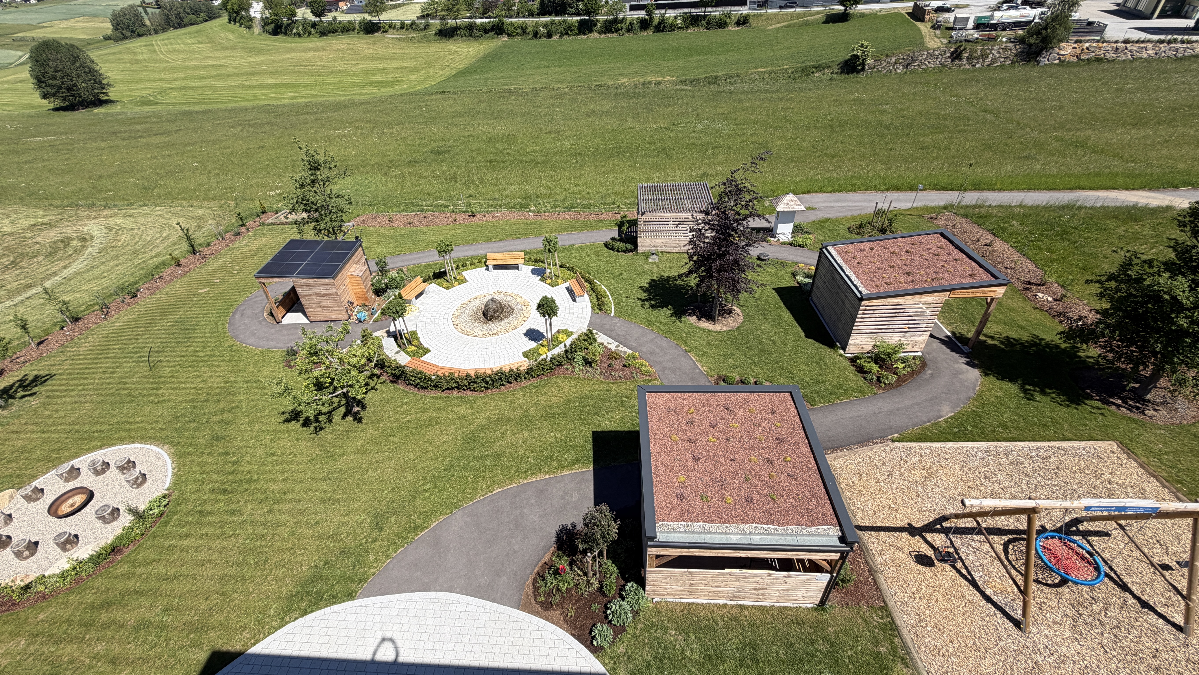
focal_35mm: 16
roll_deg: +4.4
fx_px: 509
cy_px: 314
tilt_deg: -35.6
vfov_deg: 67.0
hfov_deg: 99.3
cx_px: 576
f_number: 2.2
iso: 25
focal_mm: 2.22
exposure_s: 1/770
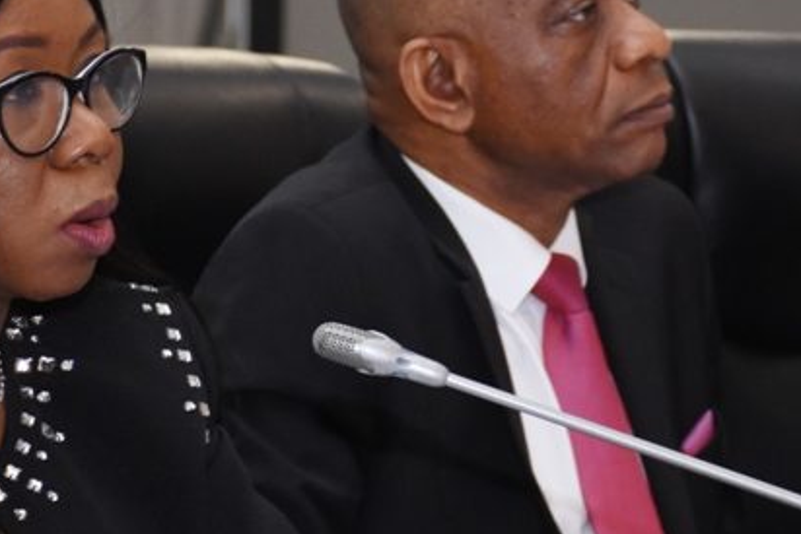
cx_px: 539
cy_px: 149
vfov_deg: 5.6
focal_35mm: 246
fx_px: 5475
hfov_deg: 8.4
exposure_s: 1/60
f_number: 5
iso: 1250
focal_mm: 66
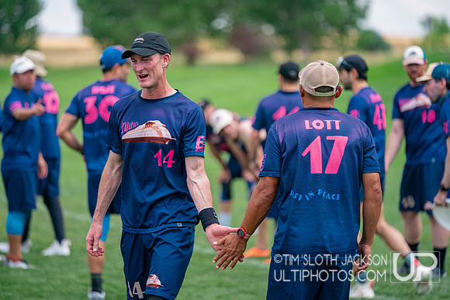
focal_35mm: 200
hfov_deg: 10.3
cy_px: 150
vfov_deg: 6.9
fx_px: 2500
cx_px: 225
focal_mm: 200
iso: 500
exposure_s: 1/8000
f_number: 2.8
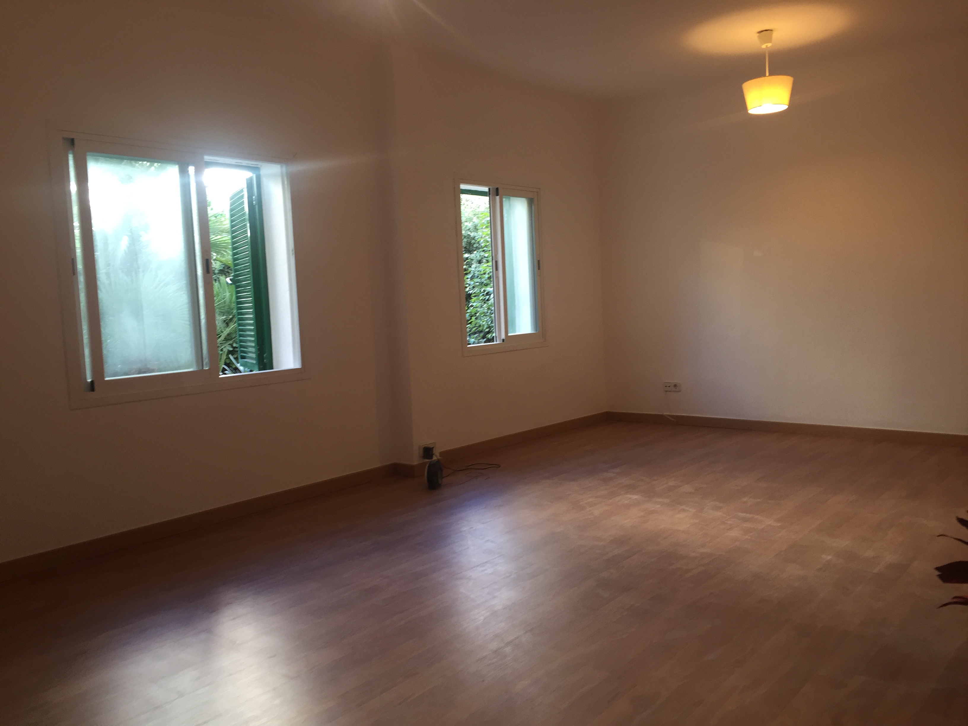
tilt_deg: -4.4
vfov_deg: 48.2
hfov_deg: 61.7
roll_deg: +2.3
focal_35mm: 29
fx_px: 811
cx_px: 484
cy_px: 363
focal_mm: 4.15
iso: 50
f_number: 2.2
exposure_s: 1/33
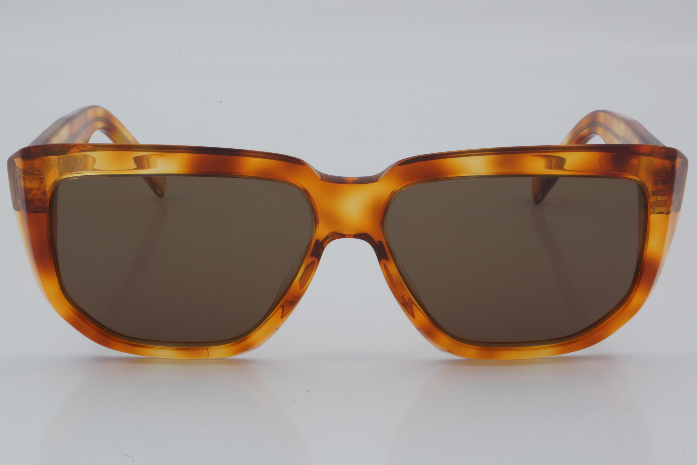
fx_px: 1597
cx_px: 348
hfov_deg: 24.6
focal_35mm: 82
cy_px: 232
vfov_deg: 16.6
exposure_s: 1/4
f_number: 32
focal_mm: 55
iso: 100
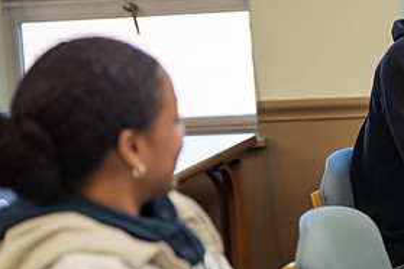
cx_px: 385
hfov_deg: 11.4
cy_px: 161
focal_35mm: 179
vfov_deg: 7.7
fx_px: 2009
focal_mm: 86
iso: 1250
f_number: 2.8
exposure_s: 1/200
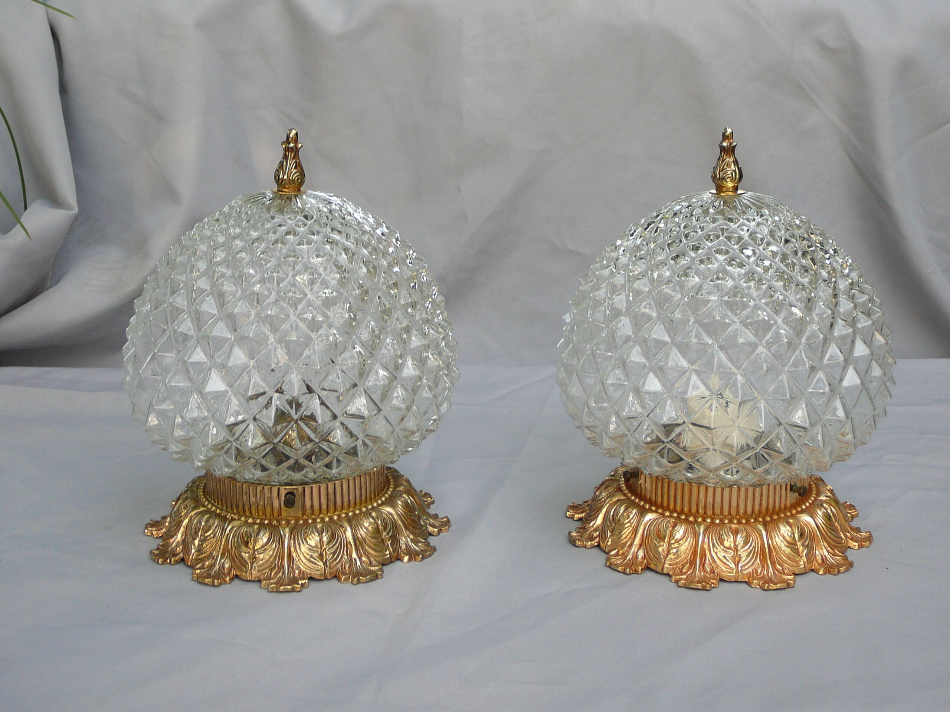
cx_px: 475
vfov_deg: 28.0
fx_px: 1427
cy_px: 356
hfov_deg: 36.8
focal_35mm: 52
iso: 80
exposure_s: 1/60
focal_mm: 7.8
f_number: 3.4
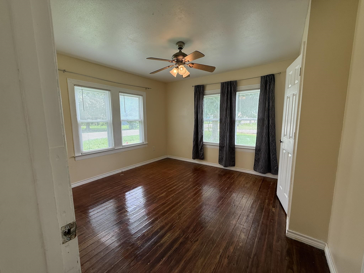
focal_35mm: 14
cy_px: 136
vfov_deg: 85.7
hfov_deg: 102.1
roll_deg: +0.2
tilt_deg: -5.9
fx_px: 147
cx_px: 182
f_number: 2.2
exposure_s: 1/120
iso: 80
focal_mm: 2.22
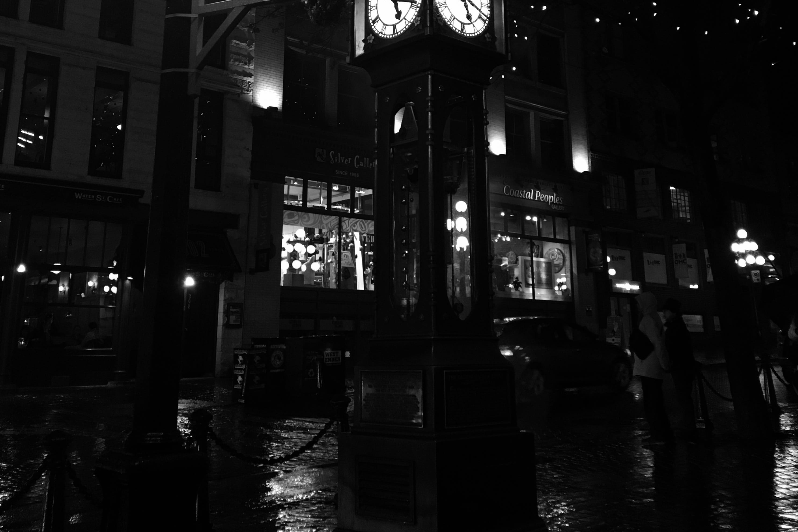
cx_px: 400
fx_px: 909
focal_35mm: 41
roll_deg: +0.6
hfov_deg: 47.4
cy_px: 105
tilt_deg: +16.0
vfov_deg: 31.8
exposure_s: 1/30
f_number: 2.2
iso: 125
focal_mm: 4.15
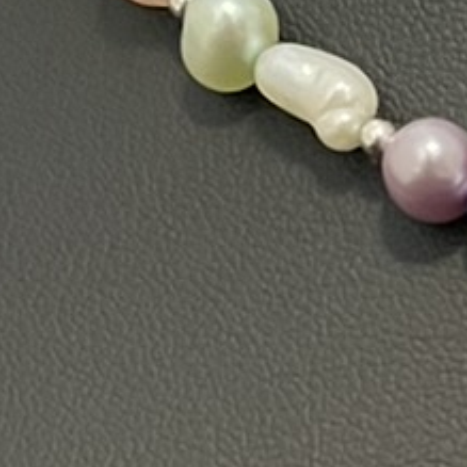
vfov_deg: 8.1
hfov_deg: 7.9
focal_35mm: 215
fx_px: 3282
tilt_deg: -9.1
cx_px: 804
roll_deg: +0.3
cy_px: 313
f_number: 1.6
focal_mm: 5.1
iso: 800
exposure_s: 1/30
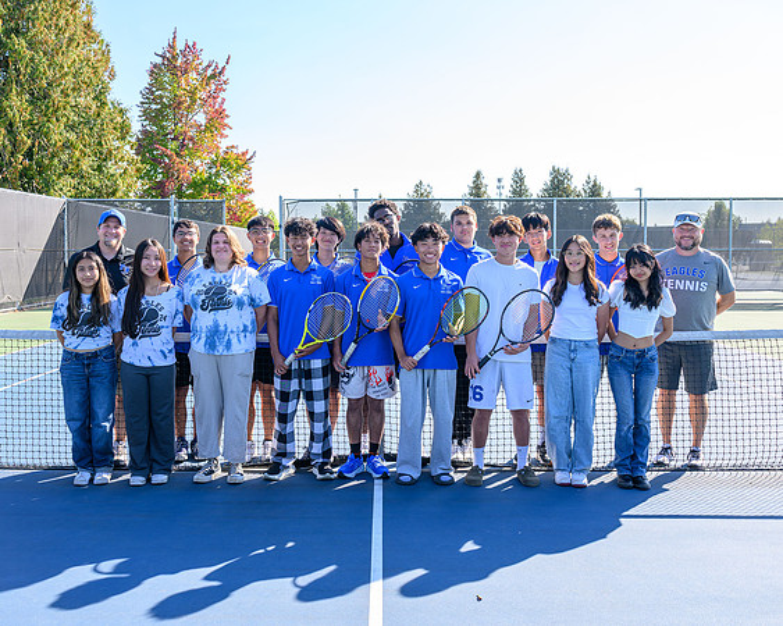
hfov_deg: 50.6
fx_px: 828
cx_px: 381
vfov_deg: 41.3
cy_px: 275
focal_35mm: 36
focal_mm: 28
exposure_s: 1/320
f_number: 5.6
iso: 200
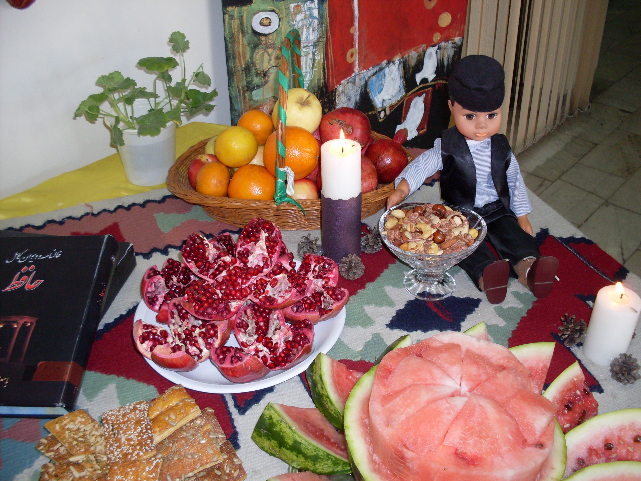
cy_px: 240
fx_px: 704
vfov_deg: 37.7
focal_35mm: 38
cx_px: 320
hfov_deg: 49.0
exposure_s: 1/45
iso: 100
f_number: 2.8
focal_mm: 6.3
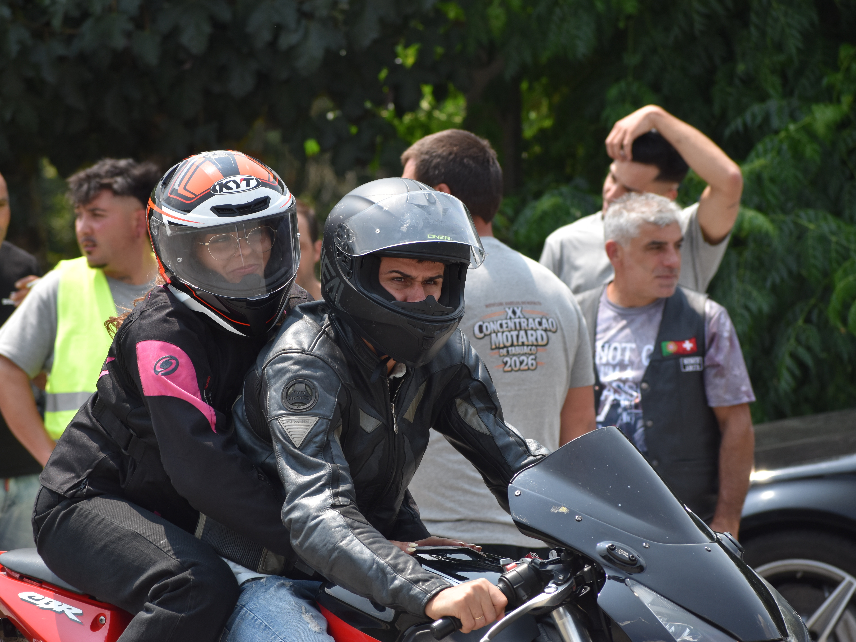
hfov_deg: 9.0
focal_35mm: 220
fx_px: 5429
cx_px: 377
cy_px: 321
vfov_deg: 6.8
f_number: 5
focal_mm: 135
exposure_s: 1/1250
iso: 400
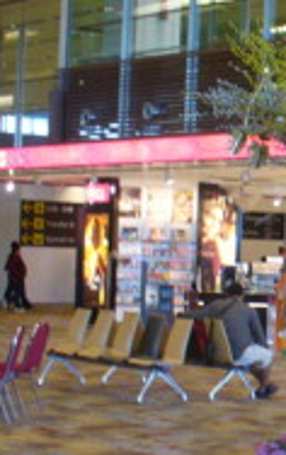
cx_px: 594
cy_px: 252
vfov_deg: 16.7
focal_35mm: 125
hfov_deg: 9.7
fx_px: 1554
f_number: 2.8
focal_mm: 6.1
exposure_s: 1/30
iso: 125
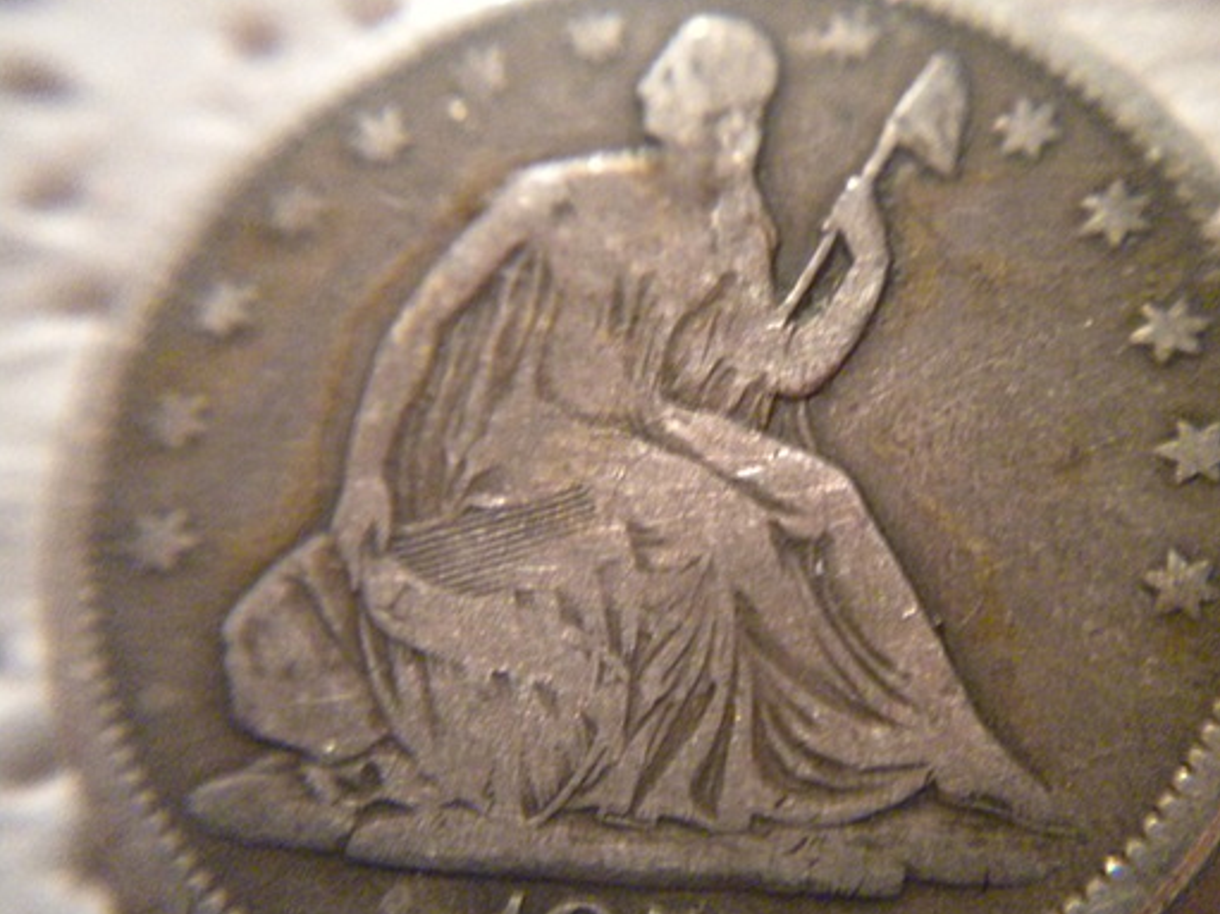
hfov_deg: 46.7
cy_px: 449
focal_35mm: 40
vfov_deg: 35.9
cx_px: 692
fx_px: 1409
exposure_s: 1/8.8
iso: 681
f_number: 3.1
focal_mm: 6.3
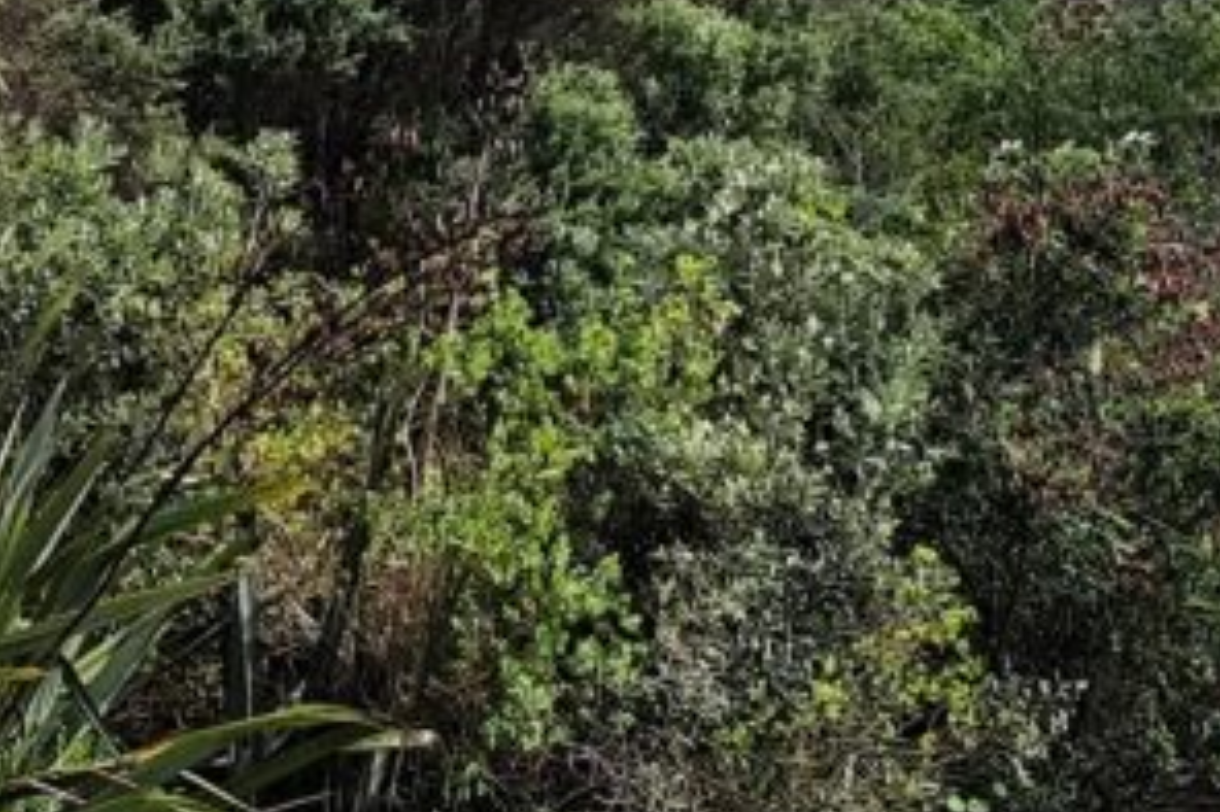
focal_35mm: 126
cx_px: -41
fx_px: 4267
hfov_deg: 15.9
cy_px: 532
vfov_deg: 10.9
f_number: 1.65
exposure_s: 1/505
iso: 50
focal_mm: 6.14
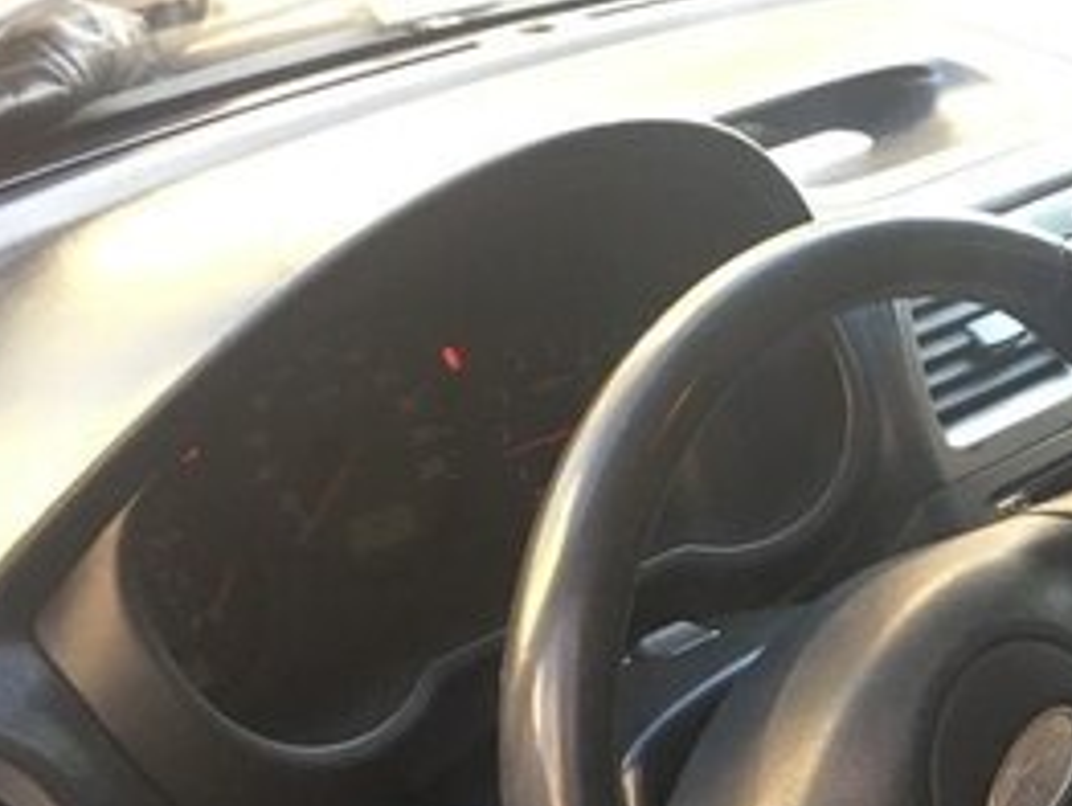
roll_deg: -2.0
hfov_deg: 24.1
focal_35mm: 73
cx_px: 1297
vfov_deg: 19.3
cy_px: 902
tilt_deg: -34.2
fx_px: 2263
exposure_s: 1/33
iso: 50
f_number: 2.2
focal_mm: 4.15
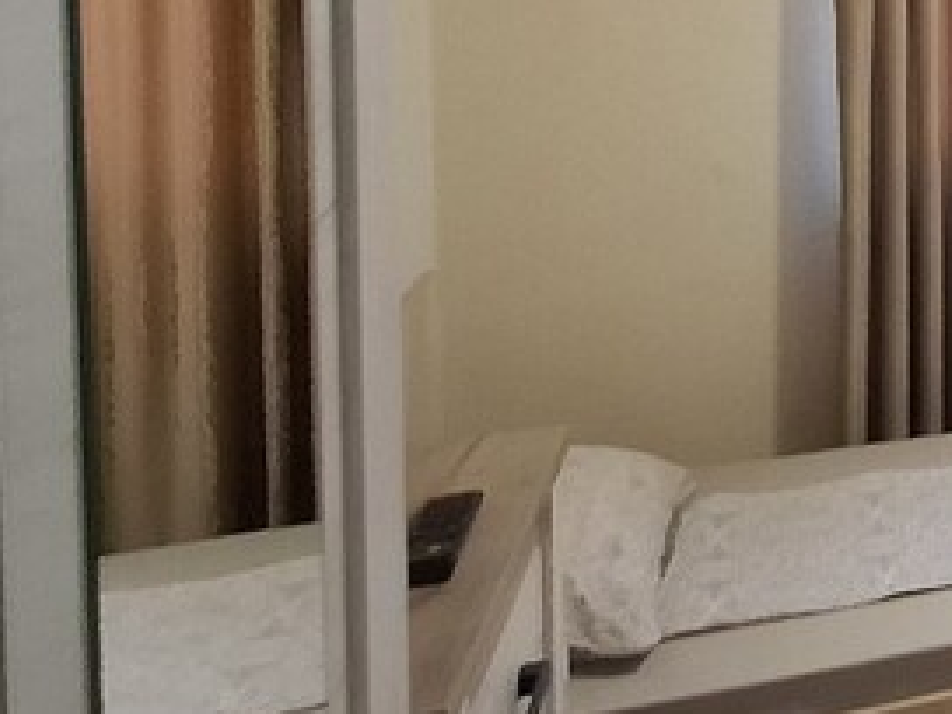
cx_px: 1449
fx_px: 1348
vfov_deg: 27.6
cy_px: -35
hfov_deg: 26.8
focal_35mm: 49
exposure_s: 1/25
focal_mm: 1.74
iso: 160
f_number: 2.2
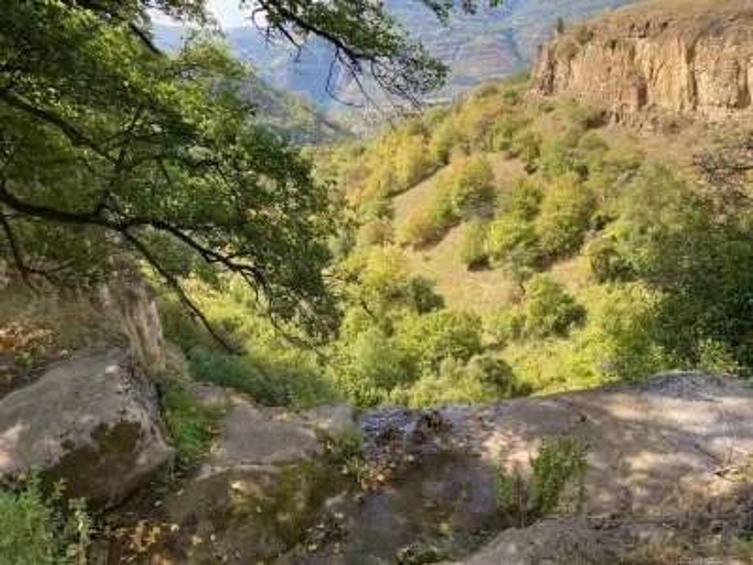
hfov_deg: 67.3
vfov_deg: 53.1
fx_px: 566
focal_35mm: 26
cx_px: 376
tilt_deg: -21.9
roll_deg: +1.7
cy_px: 282
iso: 32
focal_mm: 4.25
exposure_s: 1/463
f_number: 1.8
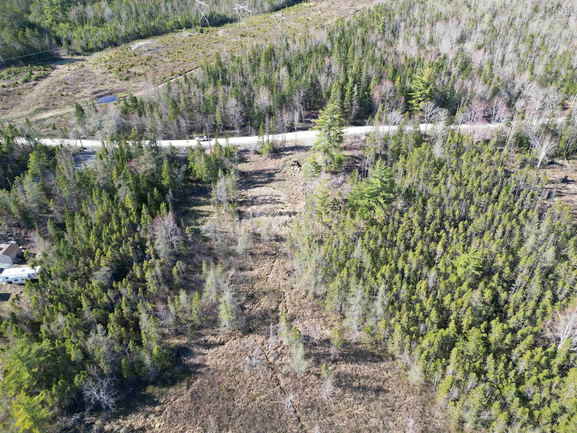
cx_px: 288
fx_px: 400
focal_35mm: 24
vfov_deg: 56.8
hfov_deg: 71.6
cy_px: 216
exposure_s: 1/640
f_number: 1.7
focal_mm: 6.72
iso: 110
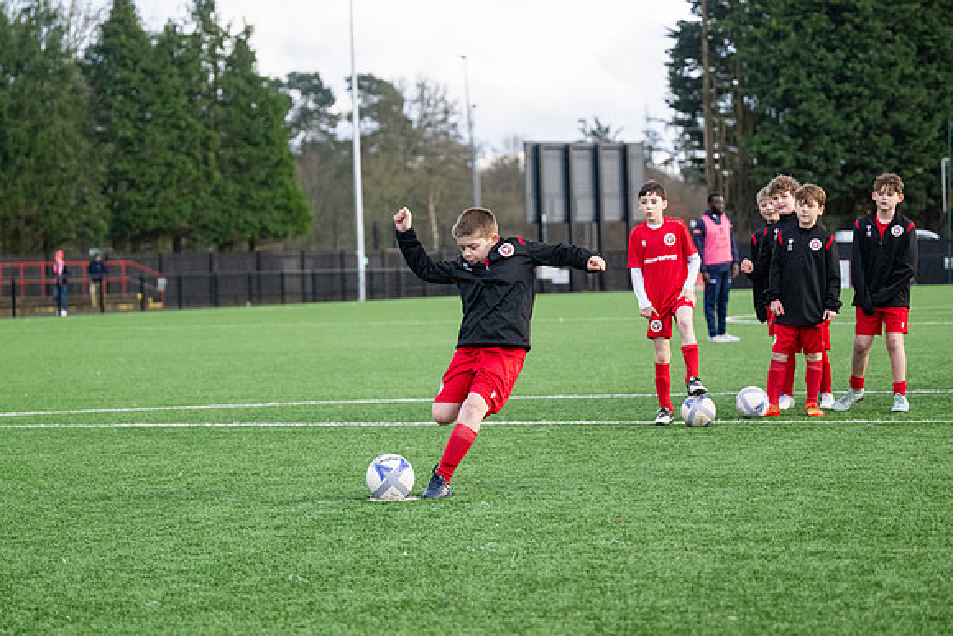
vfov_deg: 13.2
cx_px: 476
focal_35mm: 104
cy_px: 318
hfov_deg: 19.6
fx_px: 2754
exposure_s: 1/3200
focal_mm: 104
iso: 2000
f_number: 4
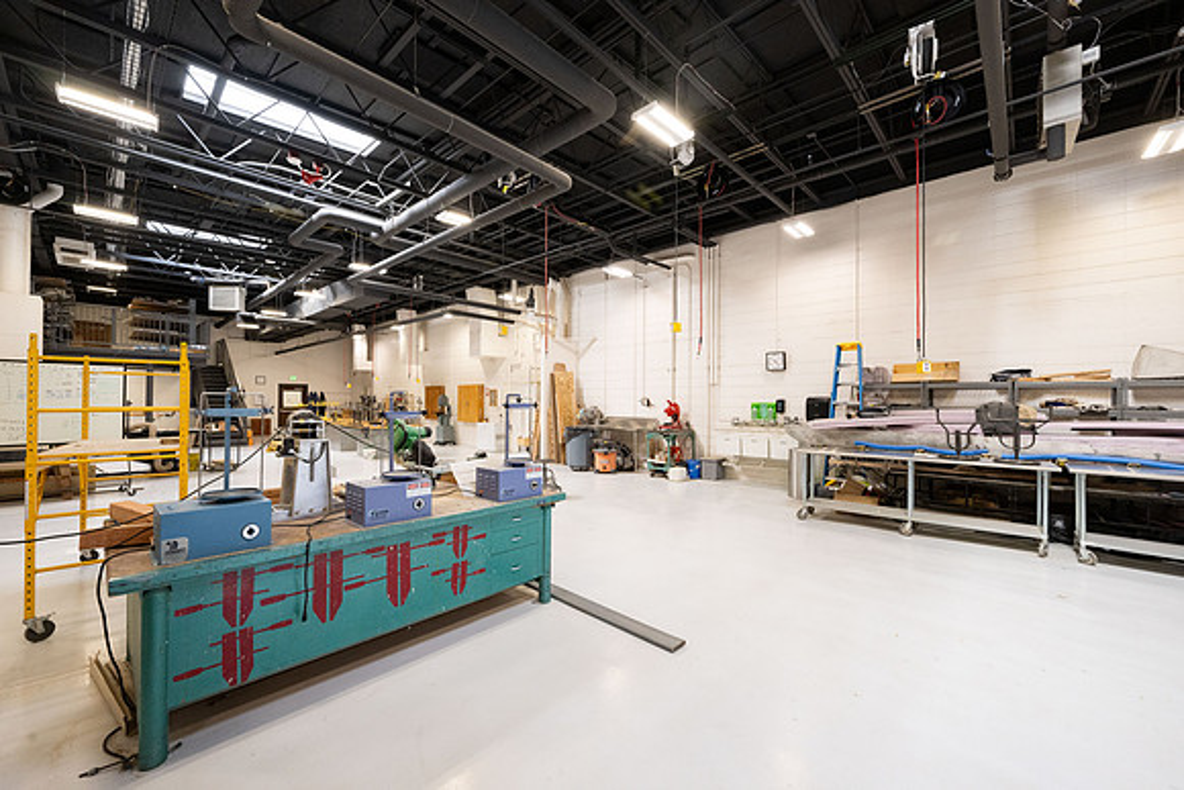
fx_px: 461
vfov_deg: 81.2
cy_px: 395
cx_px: 592
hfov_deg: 104.2
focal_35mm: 14
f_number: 9
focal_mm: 14
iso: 2500
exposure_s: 1/100
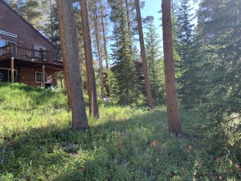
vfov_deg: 48.1
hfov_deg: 61.6
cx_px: 131
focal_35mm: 29
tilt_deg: +3.6
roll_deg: +3.9
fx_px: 202
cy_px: 100
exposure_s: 1/159
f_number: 1.8
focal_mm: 4.25
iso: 25
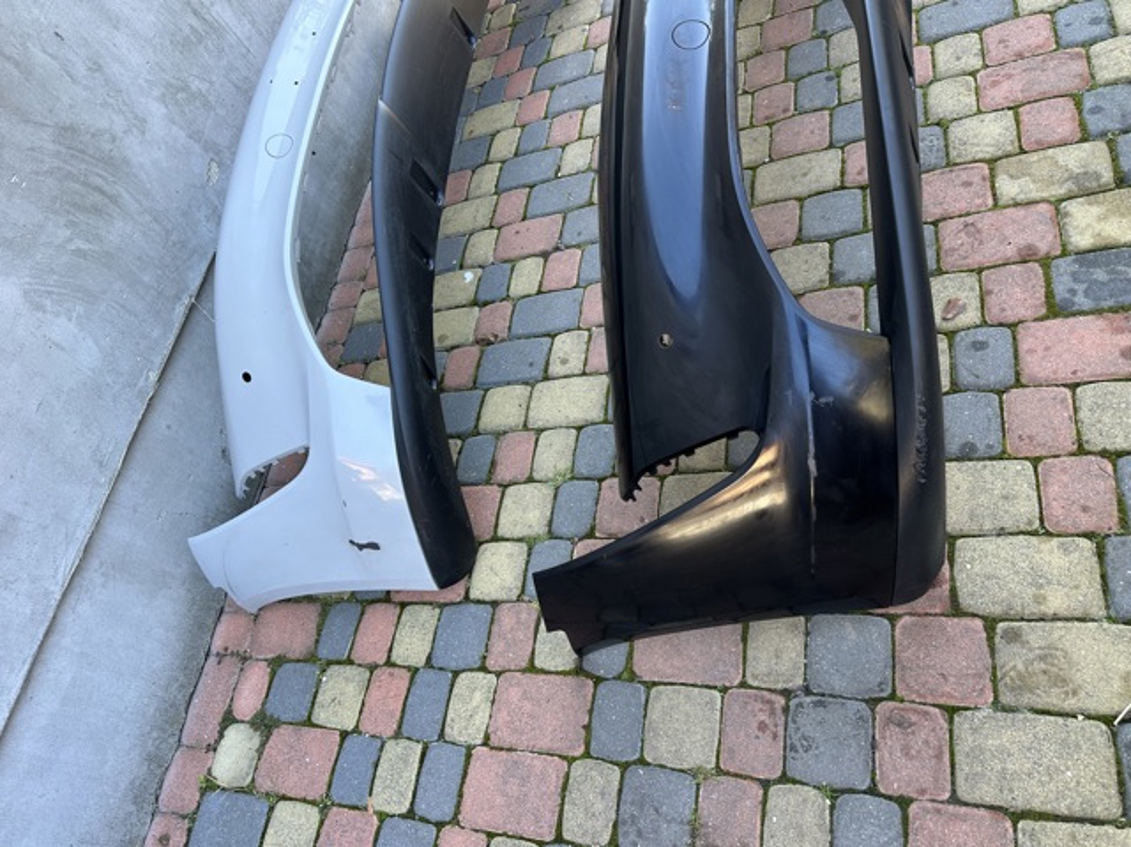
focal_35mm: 24
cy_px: 424
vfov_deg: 56.8
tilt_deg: -50.2
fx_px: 784
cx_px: 566
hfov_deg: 71.6
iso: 80
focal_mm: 6.86
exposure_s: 1/121
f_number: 1.78
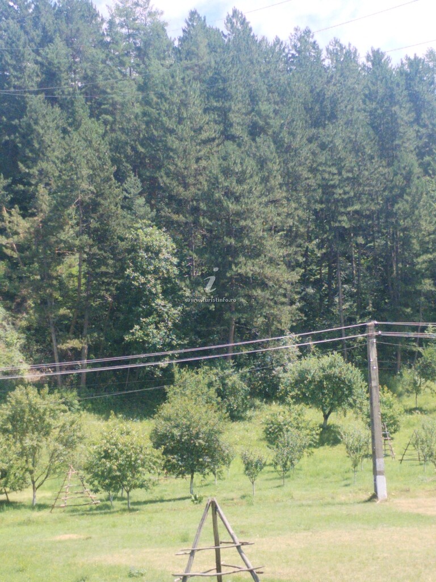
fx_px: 1663
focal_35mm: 99
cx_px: 218
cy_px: 291
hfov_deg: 14.9
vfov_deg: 19.8
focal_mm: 4.75
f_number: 1.8
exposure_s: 1/912
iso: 100
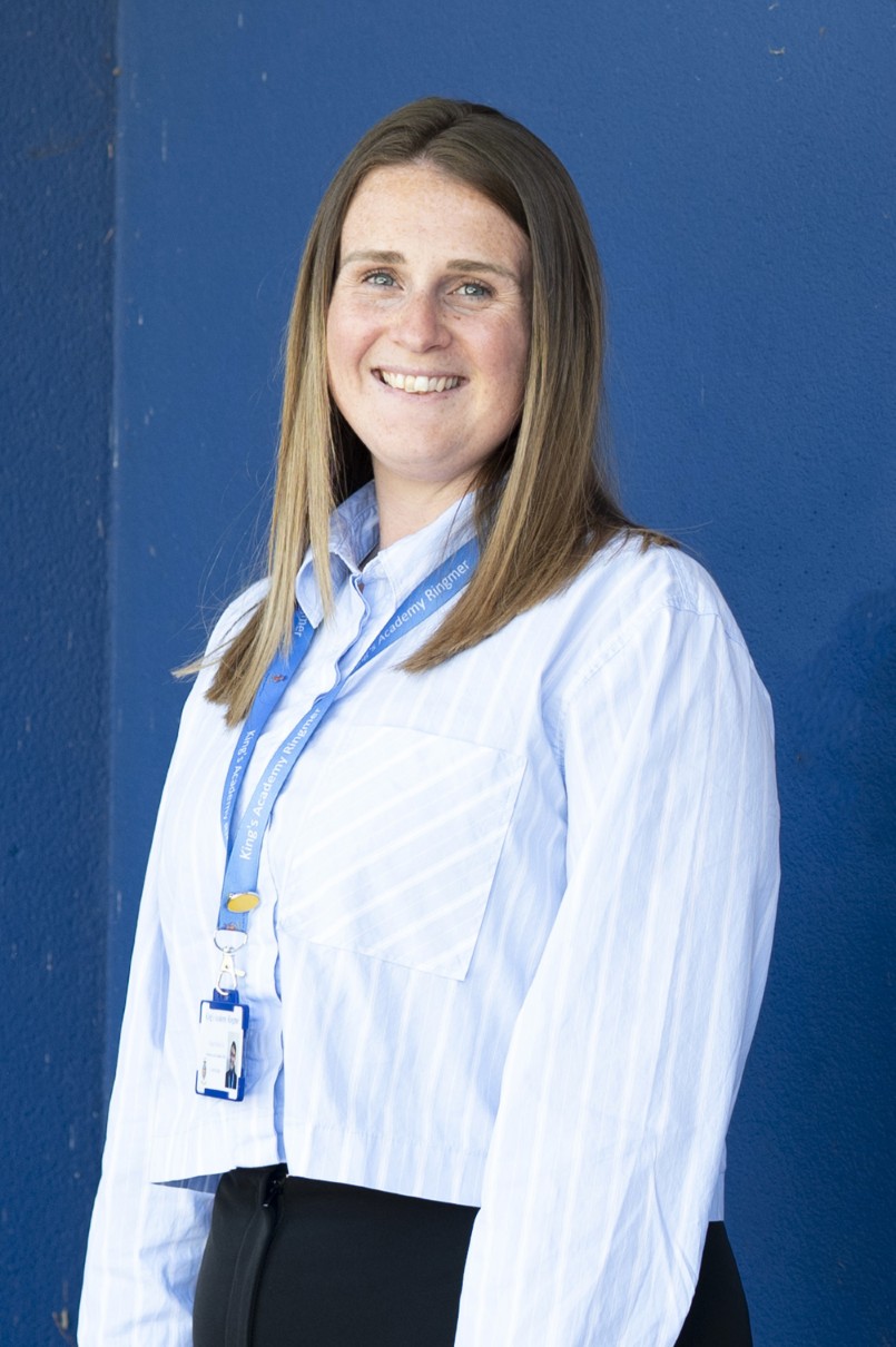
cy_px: 674
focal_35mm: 35
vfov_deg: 54.5
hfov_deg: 37.8
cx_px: 448
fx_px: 1308
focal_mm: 35
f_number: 4
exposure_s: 1/160
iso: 400
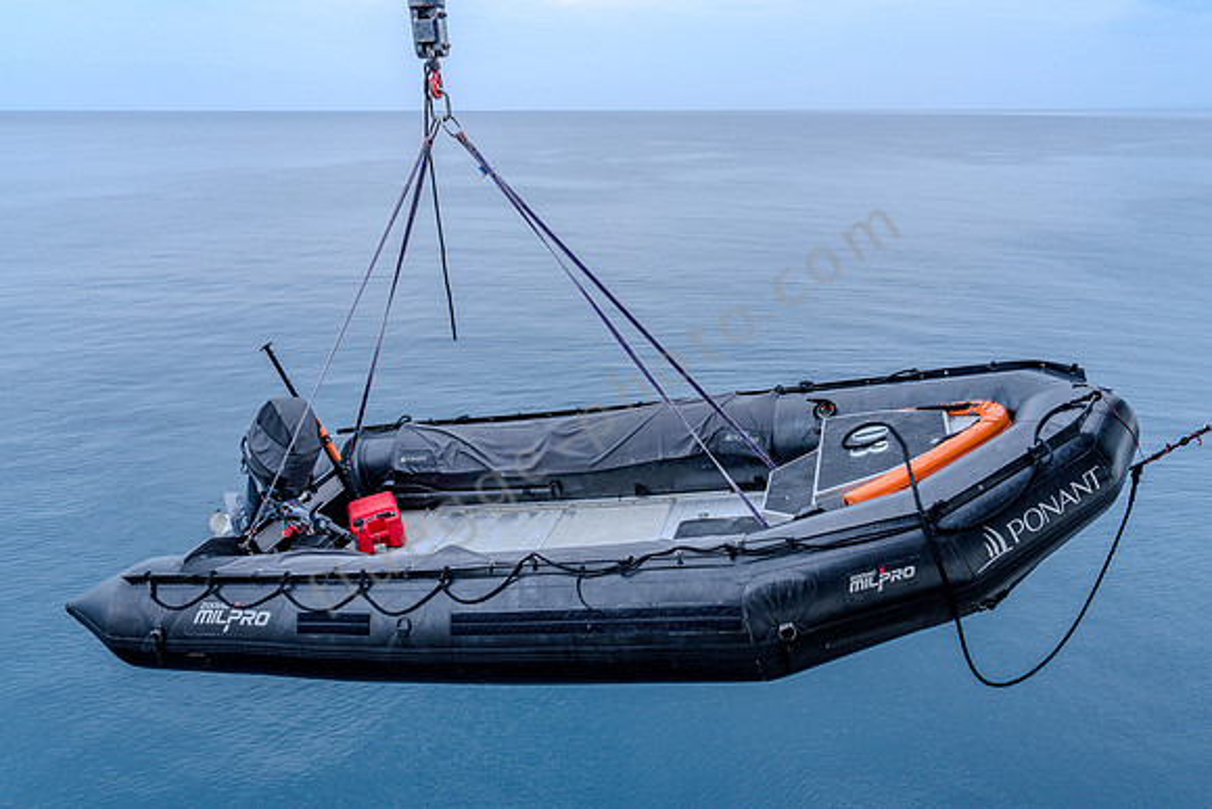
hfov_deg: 71.5
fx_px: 841
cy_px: 404
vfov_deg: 51.3
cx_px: 606
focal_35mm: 25
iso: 400
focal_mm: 24
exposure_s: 1/200
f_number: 6.3
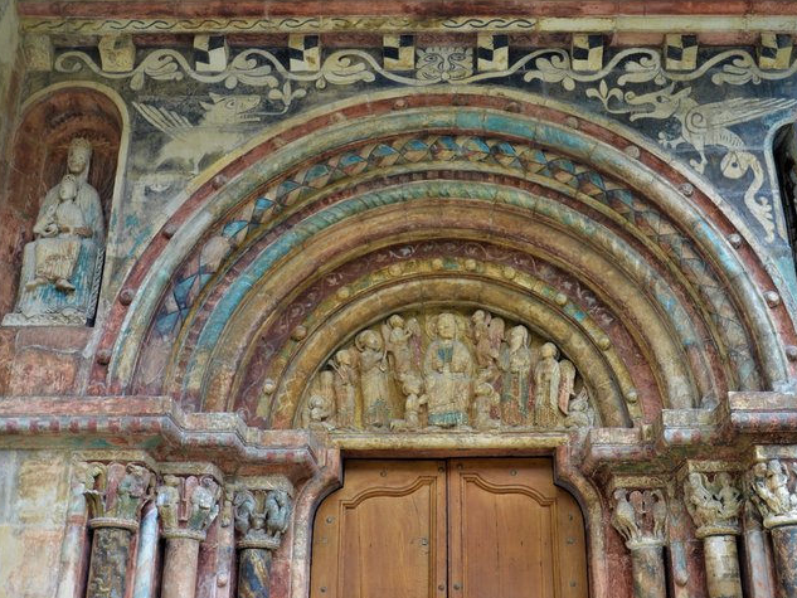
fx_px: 921
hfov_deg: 46.7
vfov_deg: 36.0
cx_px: 448
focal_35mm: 40
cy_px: 296
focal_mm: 22
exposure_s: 1/100
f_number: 3.8
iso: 320
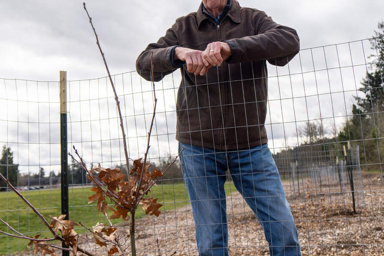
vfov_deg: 33.3
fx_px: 427
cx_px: 178
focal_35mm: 40
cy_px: 104
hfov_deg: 48.4
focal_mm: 20
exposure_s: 1/1000
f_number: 4
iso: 125
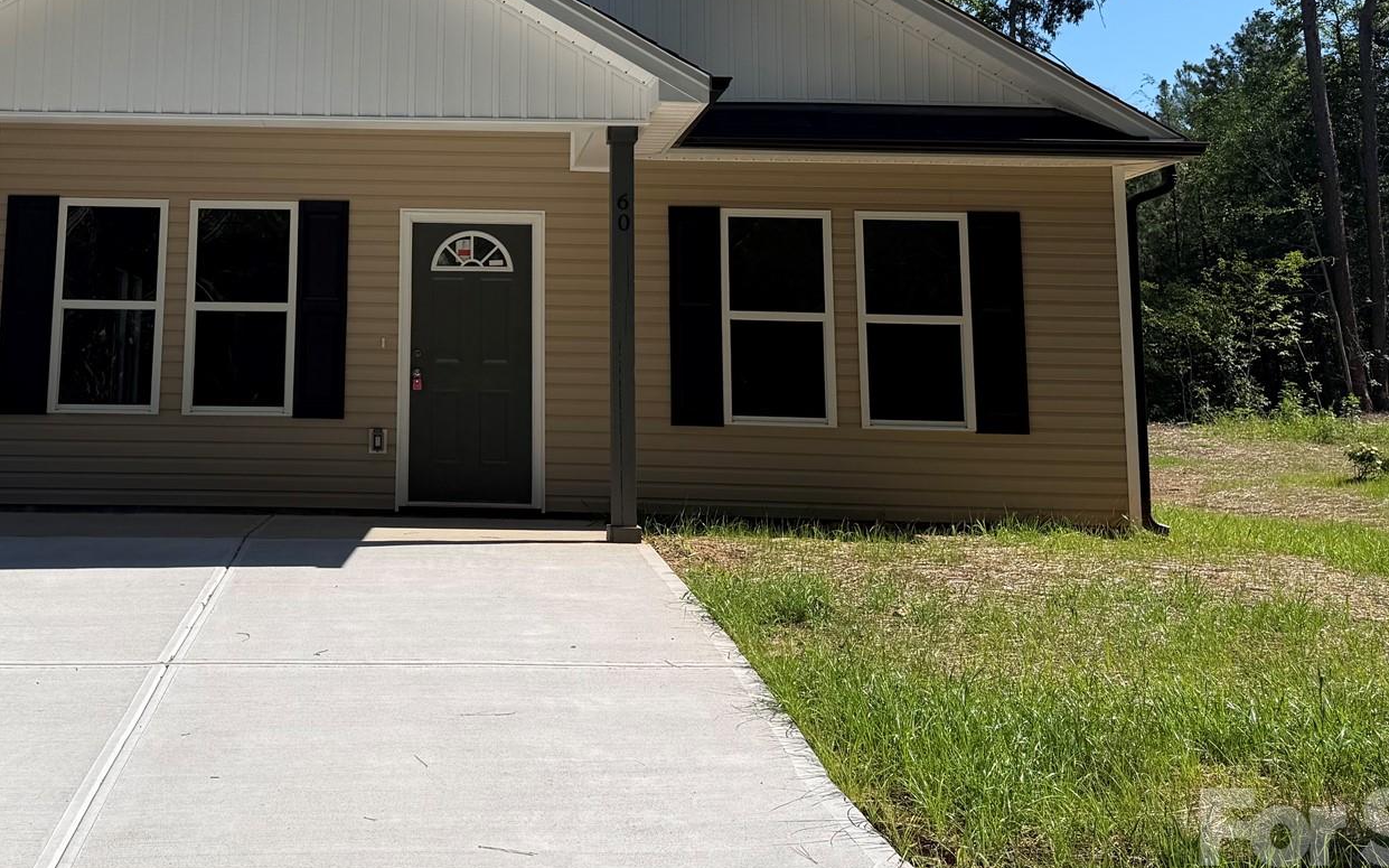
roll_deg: -0.4
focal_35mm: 42
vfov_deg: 29.7
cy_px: 148
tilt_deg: +10.9
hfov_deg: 46.1
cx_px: 411
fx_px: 1590
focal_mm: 6.76
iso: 80
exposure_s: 1/4673
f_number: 1.78
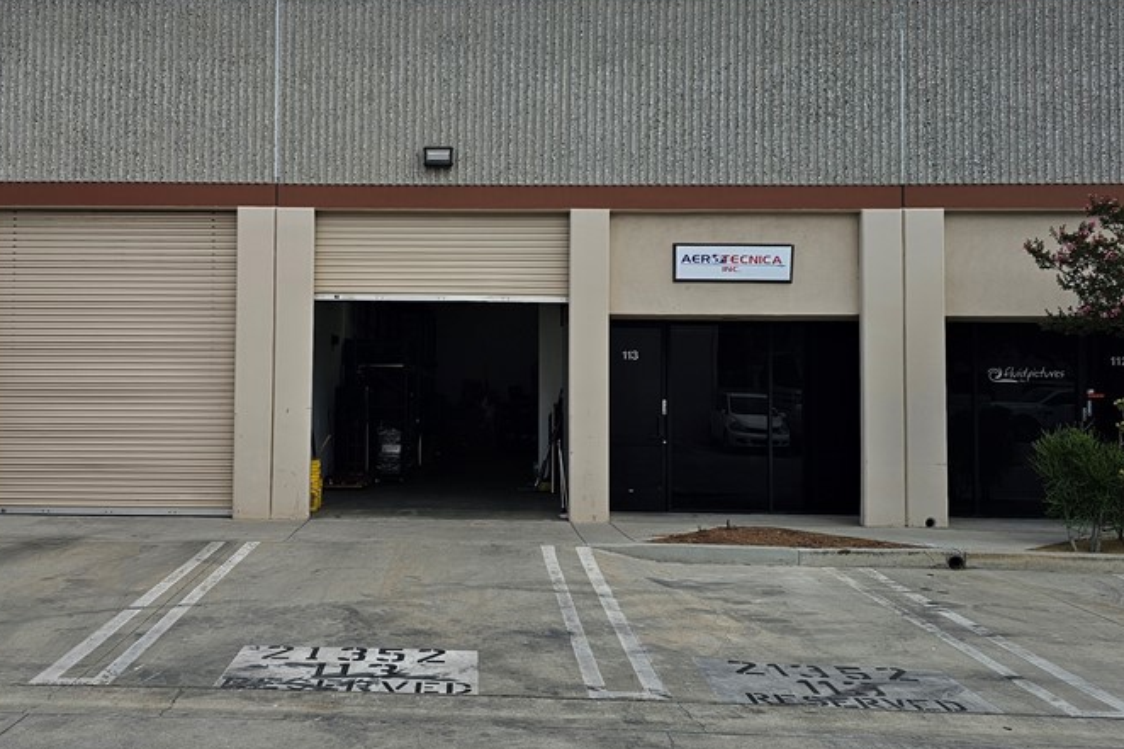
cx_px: 411
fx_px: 1155
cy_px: 338
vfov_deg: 35.9
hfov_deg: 51.3
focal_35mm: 37
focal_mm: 6.3
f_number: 1.7
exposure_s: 1/788
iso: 10
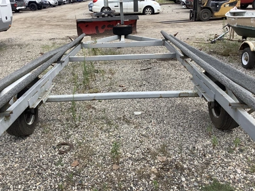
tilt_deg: -25.0
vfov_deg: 44.2
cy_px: 97
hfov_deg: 56.8
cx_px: 125
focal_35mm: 32
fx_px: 236
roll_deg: +3.0
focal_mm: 3.3
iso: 25
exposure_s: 1/715
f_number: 2.4
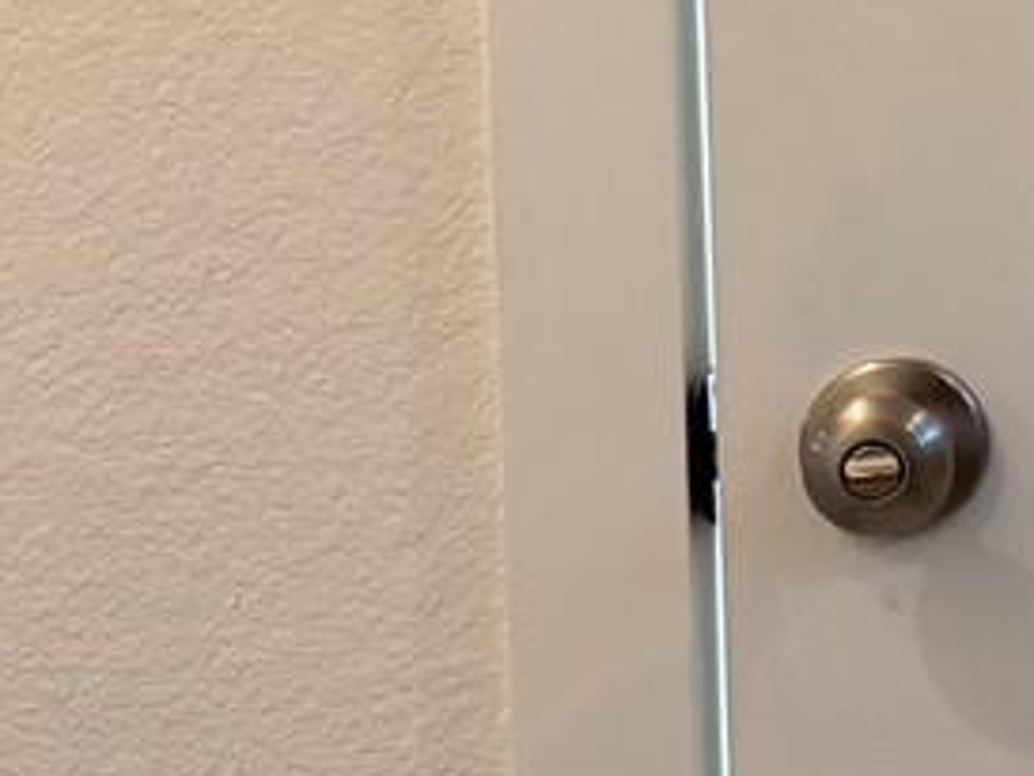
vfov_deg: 8.2
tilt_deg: -3.0
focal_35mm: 180
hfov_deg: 9.4
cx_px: 2776
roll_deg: +0.2
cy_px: -79
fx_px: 5379
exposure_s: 1/120
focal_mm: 6.76
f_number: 1.78
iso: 125
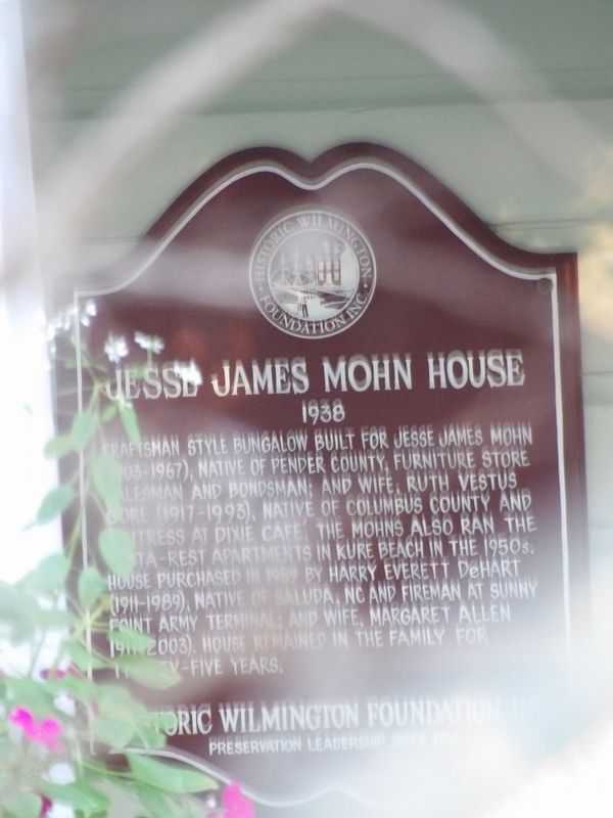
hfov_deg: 1.8
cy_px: 409
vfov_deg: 2.3
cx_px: 306
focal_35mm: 848
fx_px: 20022
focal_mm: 152.1
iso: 800
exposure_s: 1/7
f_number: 4.8
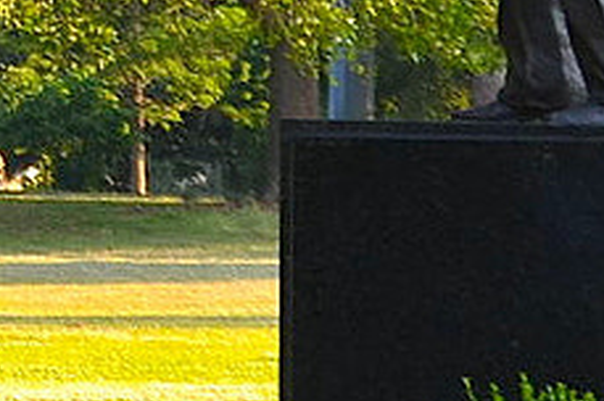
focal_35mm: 575
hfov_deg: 3.5
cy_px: -212
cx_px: -992
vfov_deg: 2.4
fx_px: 9642
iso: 200
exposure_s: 1/160
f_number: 6.3
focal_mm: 55
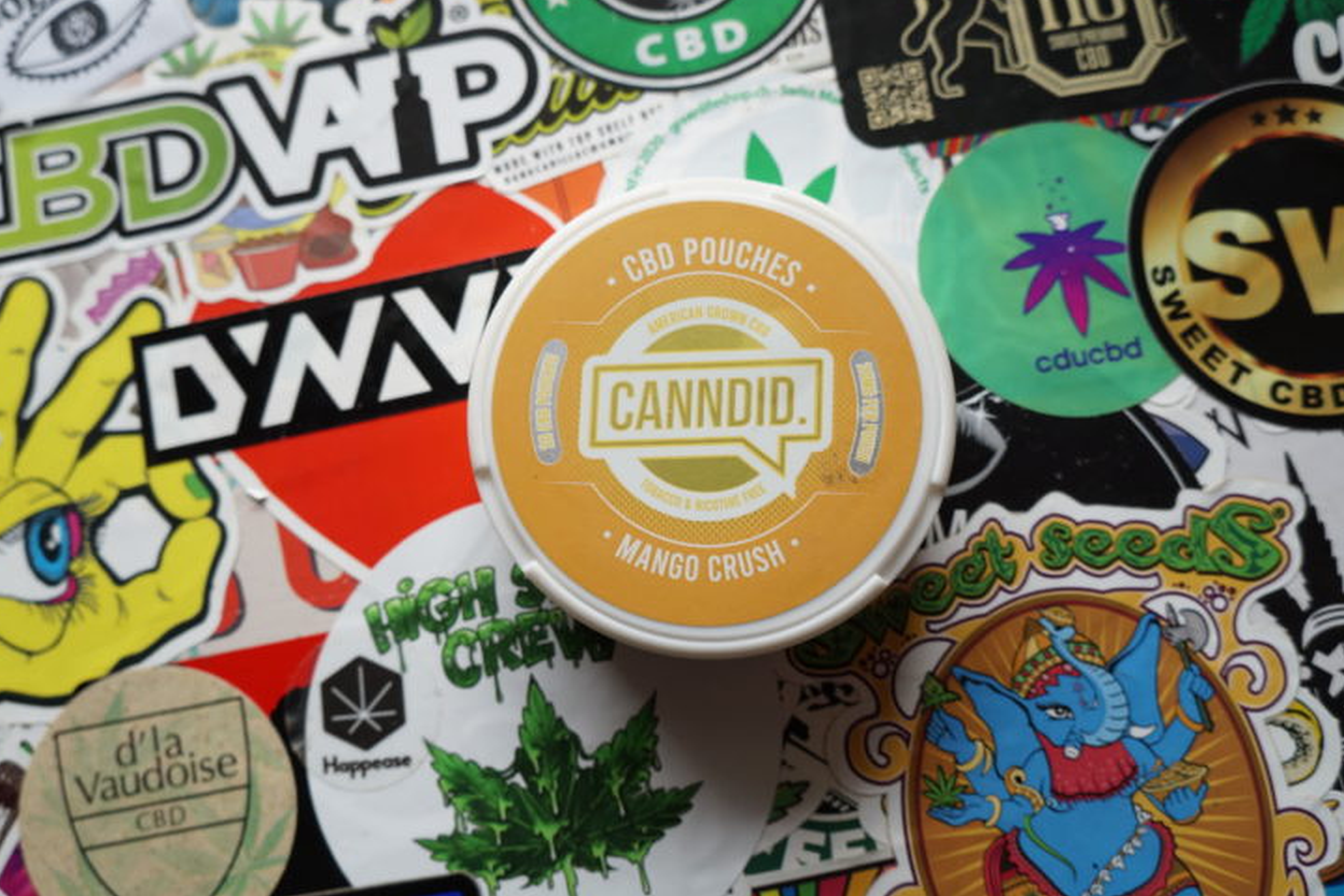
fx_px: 1195
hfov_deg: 58.7
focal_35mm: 32
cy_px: 421
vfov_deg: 41.1
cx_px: 687
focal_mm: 20
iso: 400
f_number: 5
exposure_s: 1/100
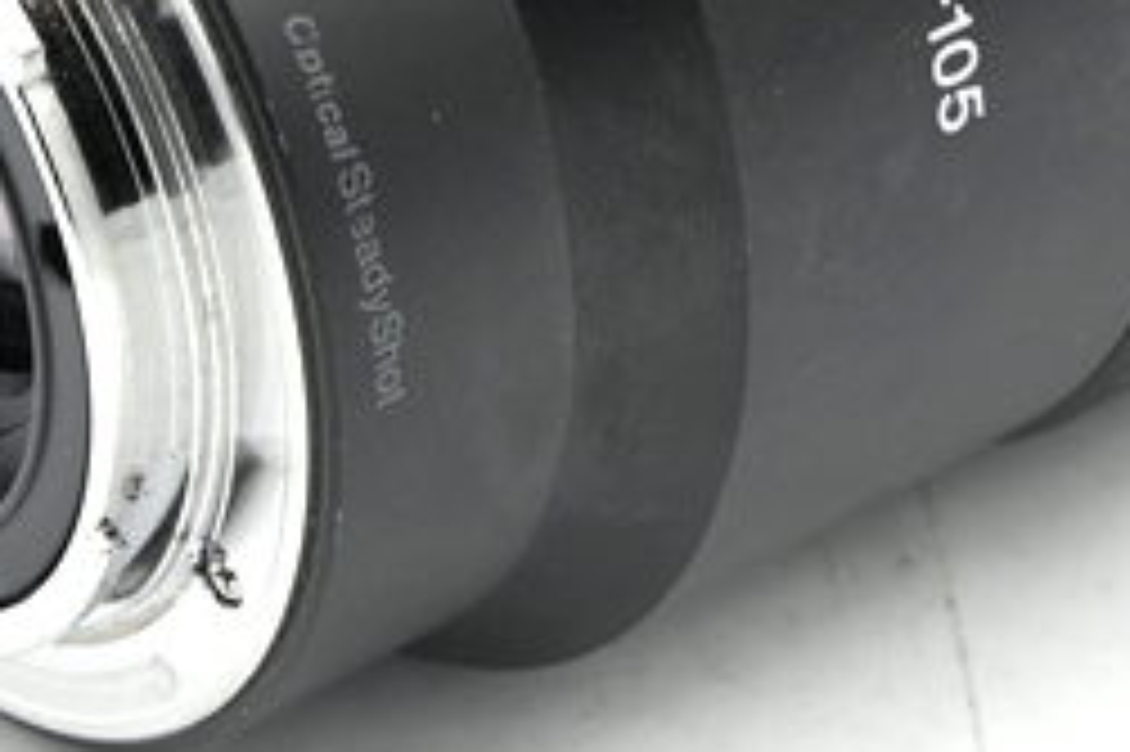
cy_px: -313
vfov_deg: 4.6
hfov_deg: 6.9
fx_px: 9379
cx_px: 662
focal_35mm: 299
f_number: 14
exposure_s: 1/13
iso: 100
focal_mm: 75
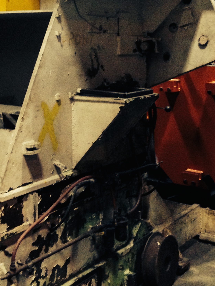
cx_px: 53
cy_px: 41
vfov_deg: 28.9
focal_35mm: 65
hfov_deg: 22.4
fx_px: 538
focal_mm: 4.12
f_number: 2.4
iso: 500
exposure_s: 1/15
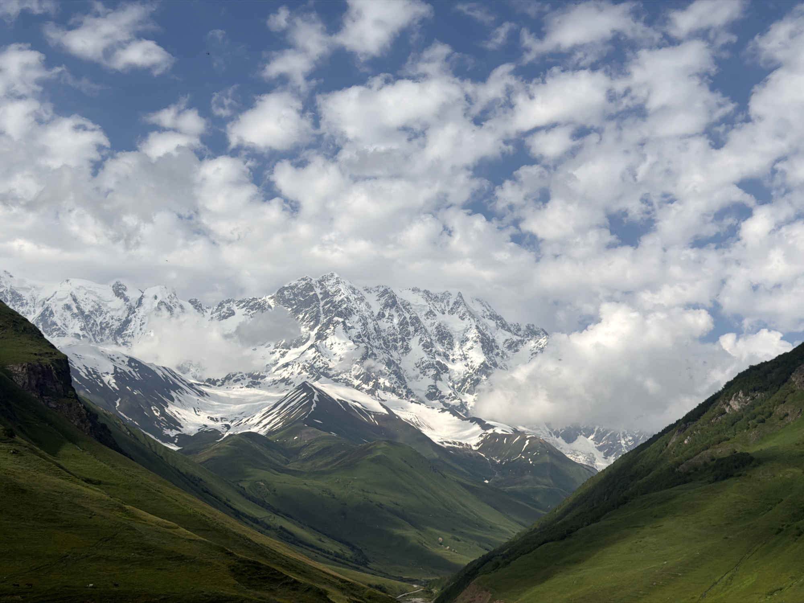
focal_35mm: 48
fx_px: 1115
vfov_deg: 30.3
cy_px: 302
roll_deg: -0.4
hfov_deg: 39.7
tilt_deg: +15.5
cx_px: 402
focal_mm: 6.76
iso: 64
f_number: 1.78
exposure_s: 1/11364
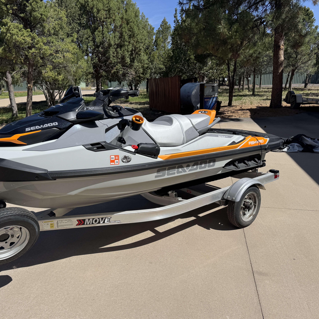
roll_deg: +1.9
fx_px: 302
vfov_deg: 55.6
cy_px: 160
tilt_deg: -15.2
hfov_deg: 55.4
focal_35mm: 29
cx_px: 136
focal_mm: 6.76
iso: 80
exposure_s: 1/5814
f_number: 1.78
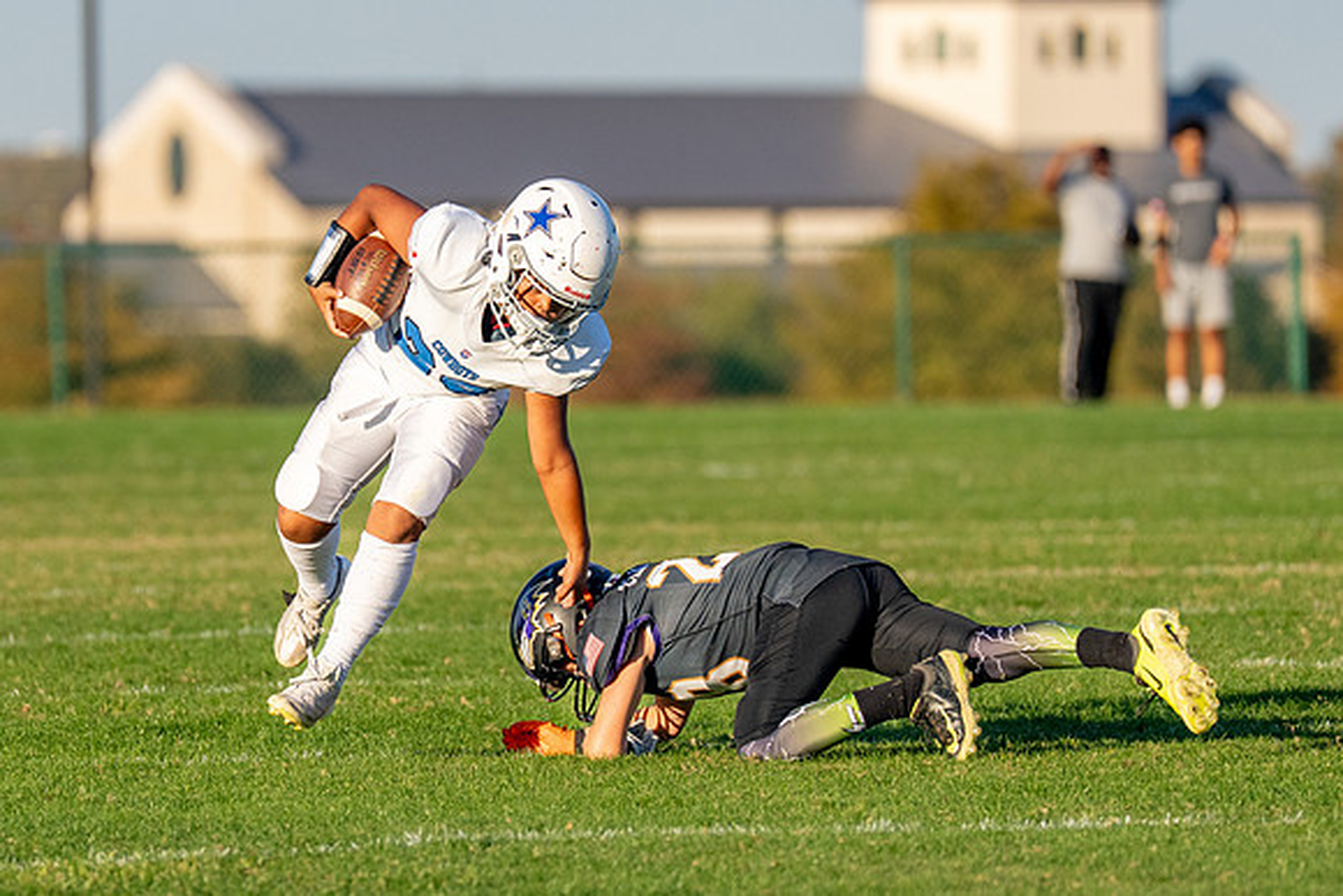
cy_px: 397
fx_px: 18343
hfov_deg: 4.2
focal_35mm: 492
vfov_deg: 2.8
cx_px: 484
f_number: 2.8
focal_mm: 200
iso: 200
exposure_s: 1/4000
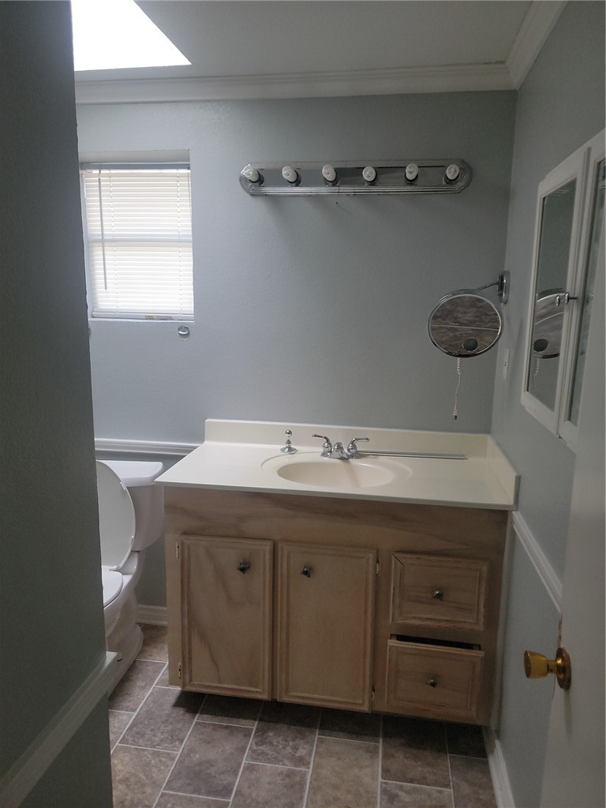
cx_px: 303
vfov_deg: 71.6
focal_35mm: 24
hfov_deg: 56.8
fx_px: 560
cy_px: 404
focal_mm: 6.7
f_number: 1.8
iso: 324
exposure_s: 1/60
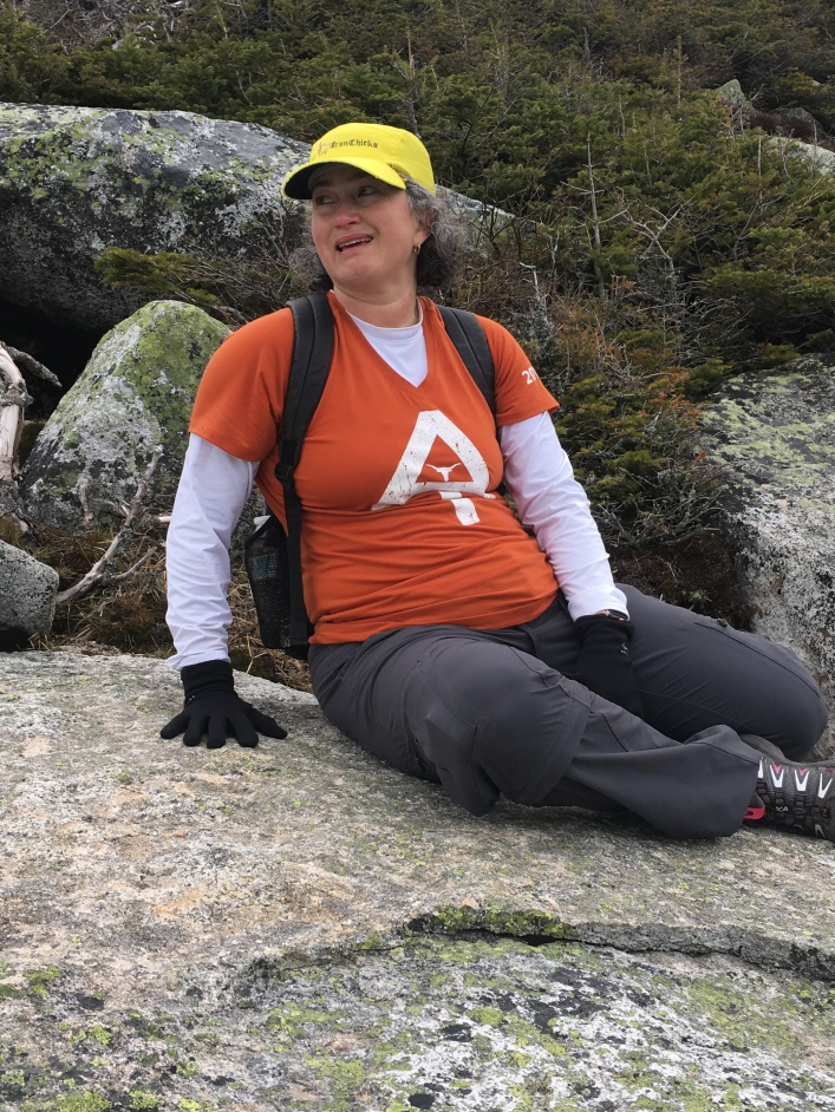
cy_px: 521
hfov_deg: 34.3
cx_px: 490
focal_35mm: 42
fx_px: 1350
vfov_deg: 44.8
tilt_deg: +6.2
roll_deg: +7.1
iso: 25
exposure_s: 1/288
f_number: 2.2
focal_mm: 4.15
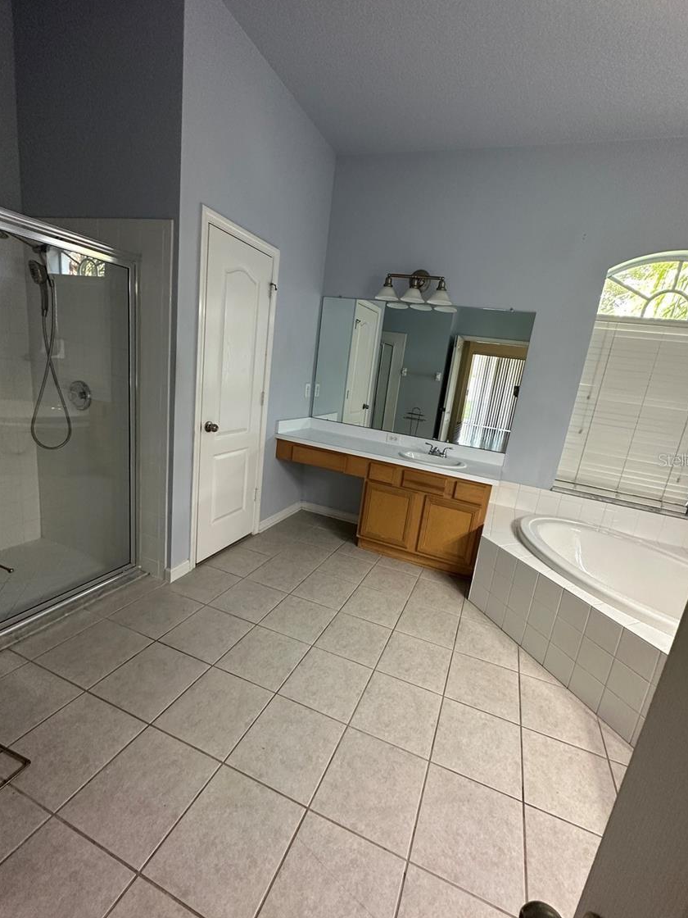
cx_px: 367
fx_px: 398
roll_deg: -7.9
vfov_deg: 98.2
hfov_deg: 81.6
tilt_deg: -13.8
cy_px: 460
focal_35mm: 15
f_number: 2.2
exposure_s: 1/60
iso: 250
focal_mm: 2.22
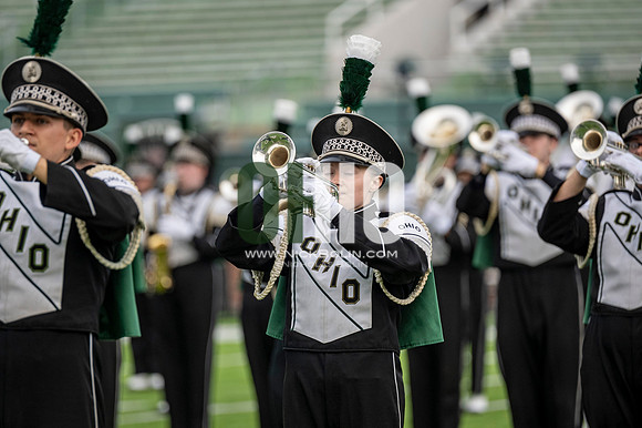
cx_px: 321
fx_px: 5347
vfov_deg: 4.6
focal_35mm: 300
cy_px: 214
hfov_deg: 6.9
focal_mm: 200
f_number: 2.8
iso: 250
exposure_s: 1/500
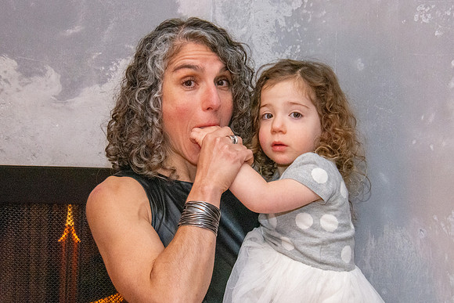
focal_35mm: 116
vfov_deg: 11.9
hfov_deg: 17.7
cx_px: 222
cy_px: 148
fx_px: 1458
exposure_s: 1/100
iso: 5000
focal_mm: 72
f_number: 13
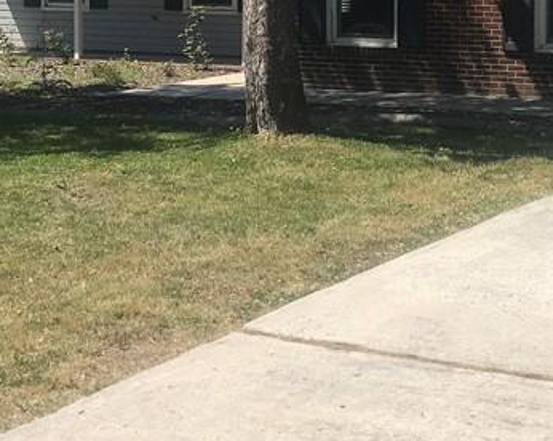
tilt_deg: -2.2
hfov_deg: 23.3
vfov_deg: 18.6
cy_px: 48
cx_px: 432
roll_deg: +0.3
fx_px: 1324
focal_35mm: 81
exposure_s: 1/2519
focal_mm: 3.99
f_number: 1.8
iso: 20
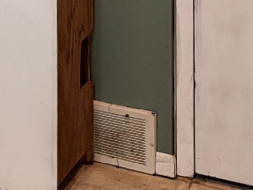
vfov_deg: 9.1
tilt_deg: -0.2
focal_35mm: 143
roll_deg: -0.2
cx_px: -209
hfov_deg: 12.5
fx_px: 1045
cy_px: -306
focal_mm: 6.76
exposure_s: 1/120
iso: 200
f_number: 1.78
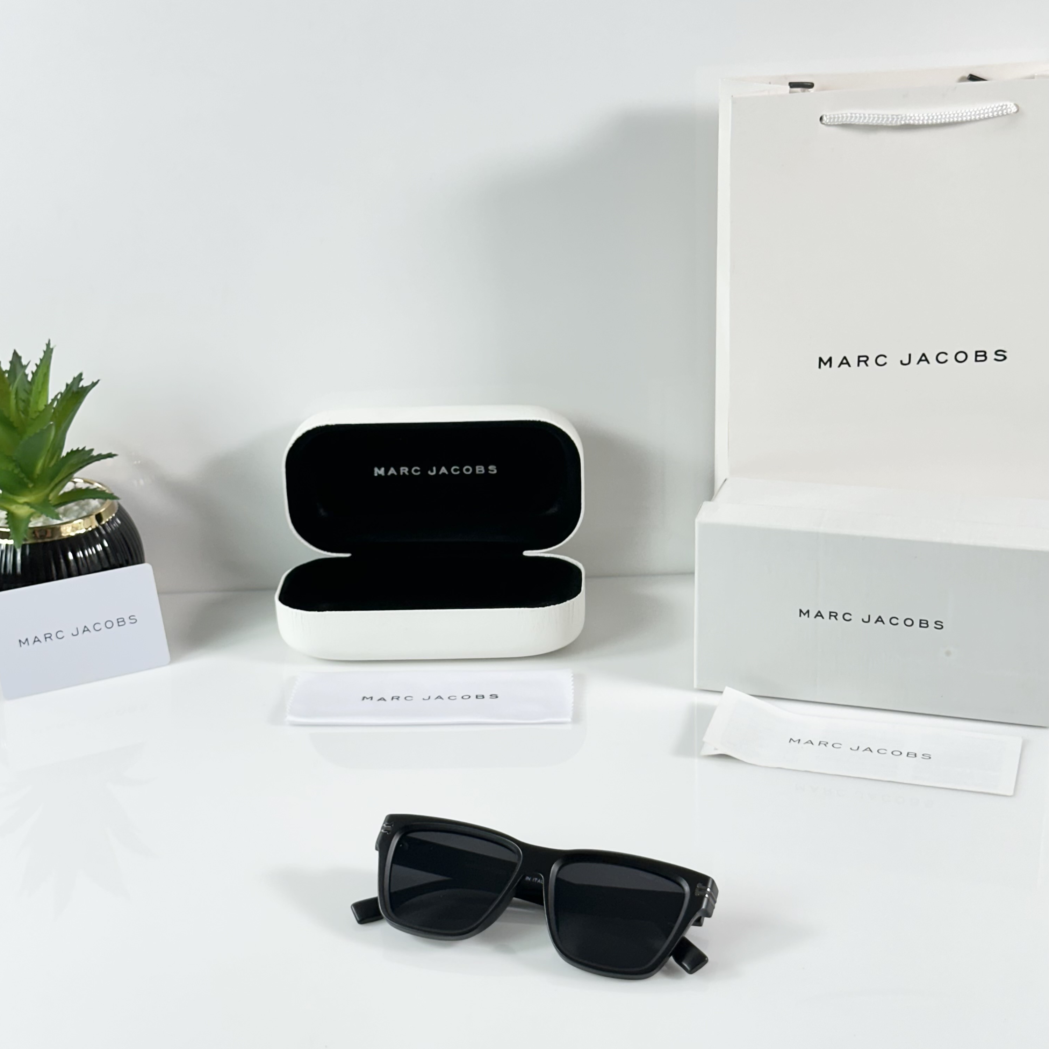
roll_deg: +2.2
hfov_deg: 30.0
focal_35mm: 57
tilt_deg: -25.3
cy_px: 595
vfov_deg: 30.0
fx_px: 1954
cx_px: 521
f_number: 1.78
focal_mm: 6.86
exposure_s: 1/100
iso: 64
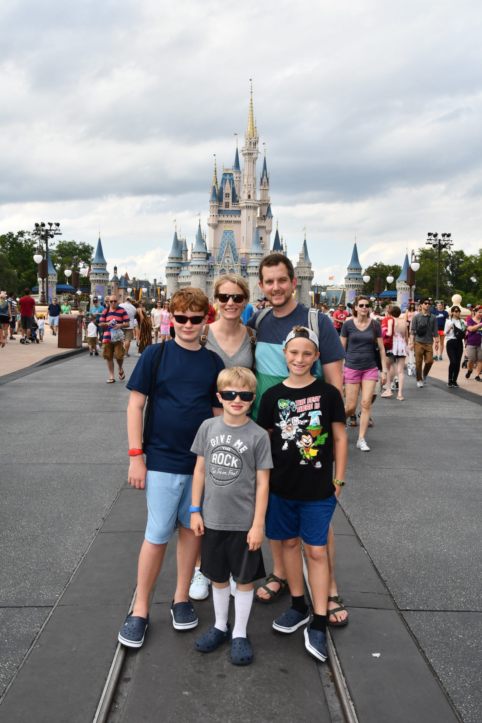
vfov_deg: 53.1
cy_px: 362
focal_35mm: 36
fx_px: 723
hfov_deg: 36.9
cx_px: 241
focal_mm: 24
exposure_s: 1/250
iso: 400
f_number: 14
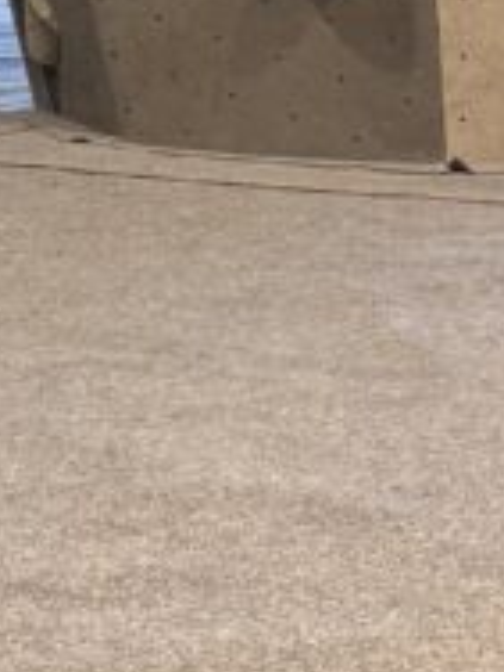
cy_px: -422
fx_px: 2543
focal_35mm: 131
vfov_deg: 13.9
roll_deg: +1.9
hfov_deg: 10.1
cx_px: -658
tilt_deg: +5.1
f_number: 1.78
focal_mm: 6.76
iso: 160
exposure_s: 1/50
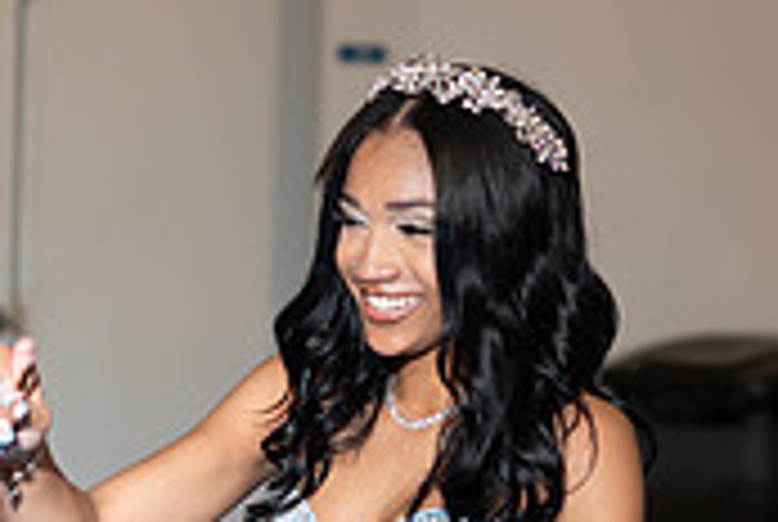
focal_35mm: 174
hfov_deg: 11.8
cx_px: 360
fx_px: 3767
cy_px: 358
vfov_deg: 7.9
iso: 800
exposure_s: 1/125
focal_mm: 50
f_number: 1.8
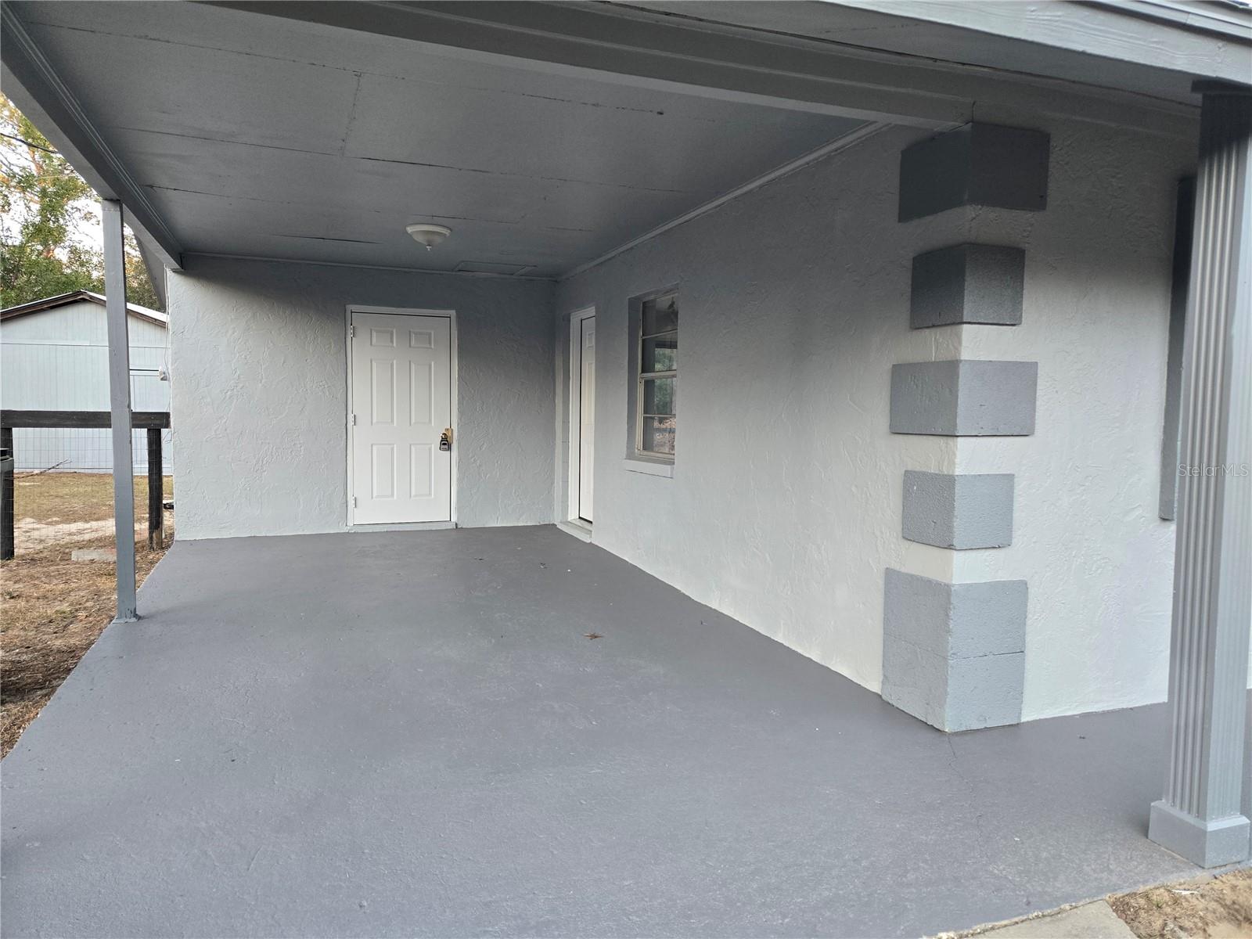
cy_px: 470
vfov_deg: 58.9
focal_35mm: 23
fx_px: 832
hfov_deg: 73.9
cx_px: 626
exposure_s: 1/180
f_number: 1.8
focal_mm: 5.4
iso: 200
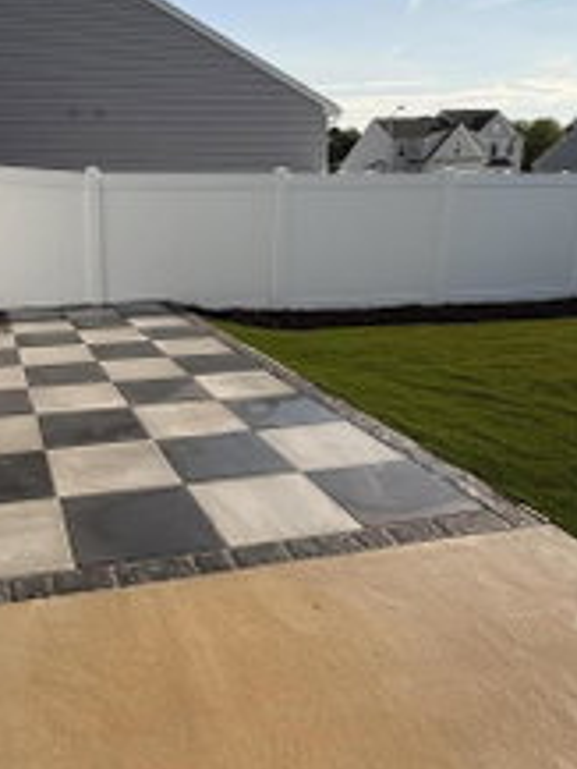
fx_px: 688
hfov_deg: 44.2
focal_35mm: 31
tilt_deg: -13.0
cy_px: 354
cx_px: 152
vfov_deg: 58.3
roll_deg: +0.2
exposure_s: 1/3289
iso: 80
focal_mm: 2.22
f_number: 2.2
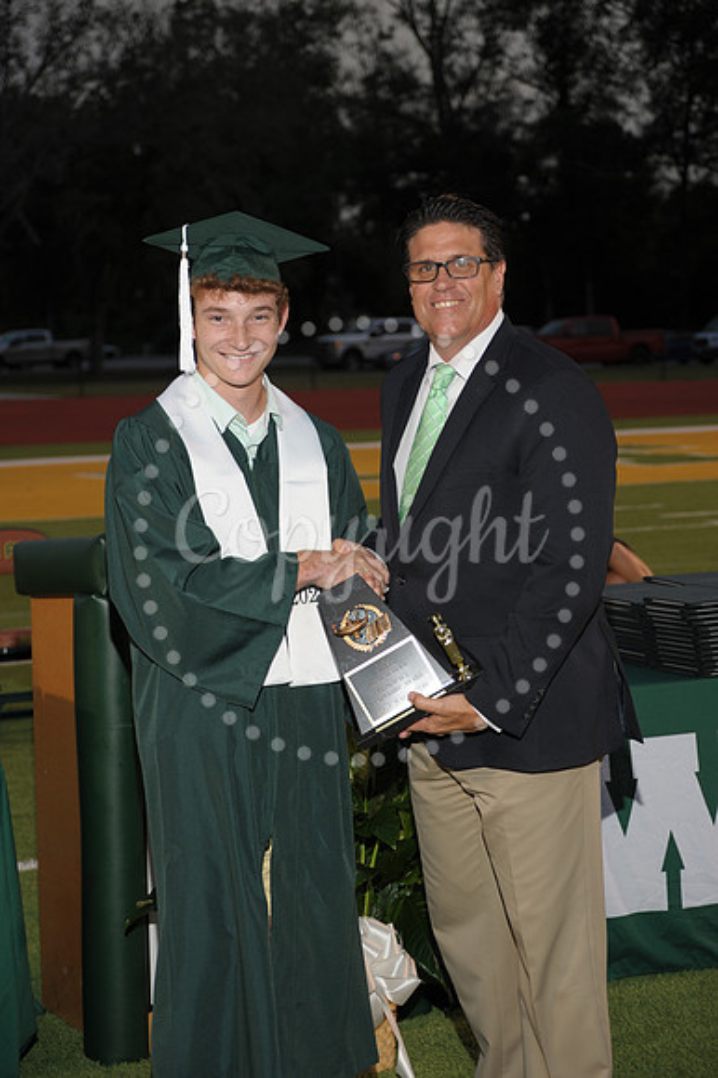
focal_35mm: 85
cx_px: 359
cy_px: 539
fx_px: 2546
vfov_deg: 23.9
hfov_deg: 16.1
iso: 250
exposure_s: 1/80
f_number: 6.3
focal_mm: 85
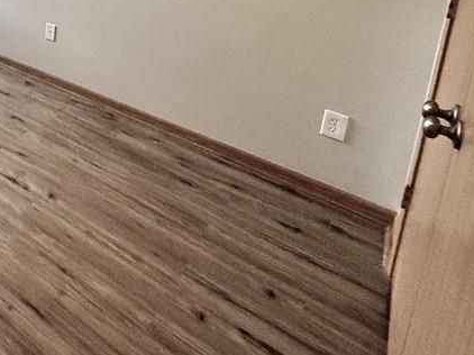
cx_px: -89
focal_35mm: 34
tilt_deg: -8.7
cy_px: -60
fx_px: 465
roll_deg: -1.8
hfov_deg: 39.6
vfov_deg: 34.4
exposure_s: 1/120
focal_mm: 2.22
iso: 250
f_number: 2.2
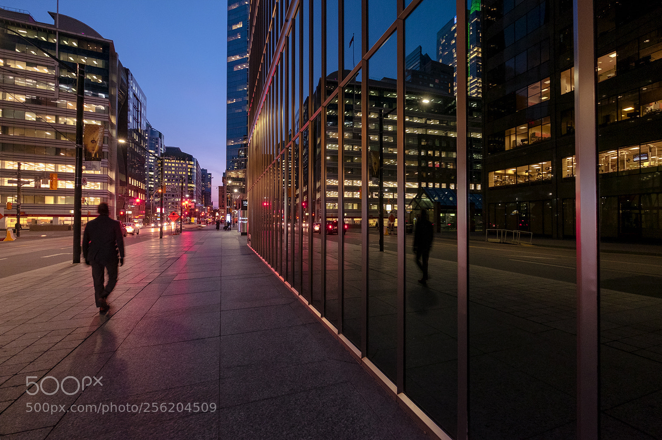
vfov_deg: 77.2
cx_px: 331
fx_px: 276
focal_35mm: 15
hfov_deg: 100.4
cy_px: 220
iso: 1250
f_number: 4
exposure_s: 1/15
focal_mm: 10
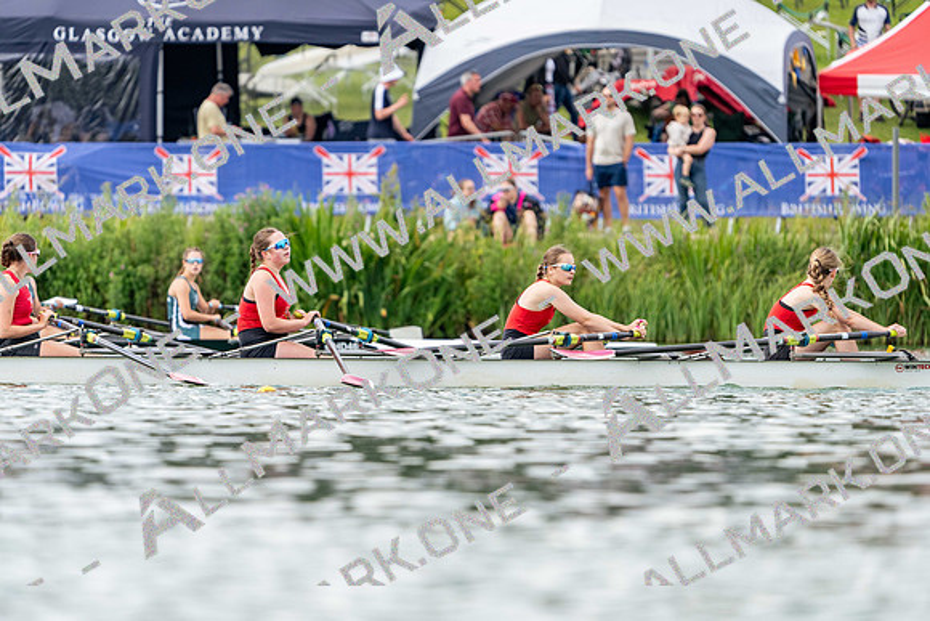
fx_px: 11395
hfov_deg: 4.7
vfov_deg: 3.1
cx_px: 465
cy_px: 310
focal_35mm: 441
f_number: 6.3
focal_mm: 441
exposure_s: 1/1600
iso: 640
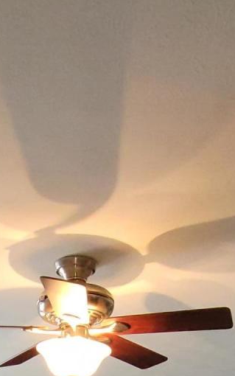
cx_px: 60
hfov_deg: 23.7
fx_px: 553
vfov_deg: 21.5
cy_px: 695
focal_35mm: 54
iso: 400
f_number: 2.2
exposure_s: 1/59
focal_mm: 2.2
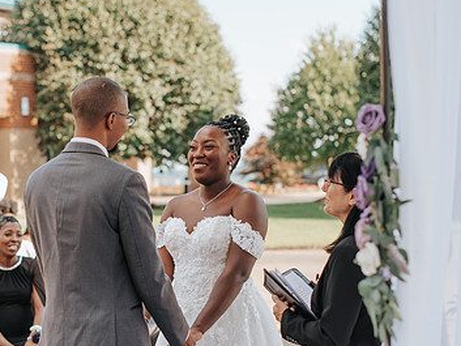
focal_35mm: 79
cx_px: 158
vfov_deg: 18.7
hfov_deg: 24.6
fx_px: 1052
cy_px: 197
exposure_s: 1/1600
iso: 200
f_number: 2.5
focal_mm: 50
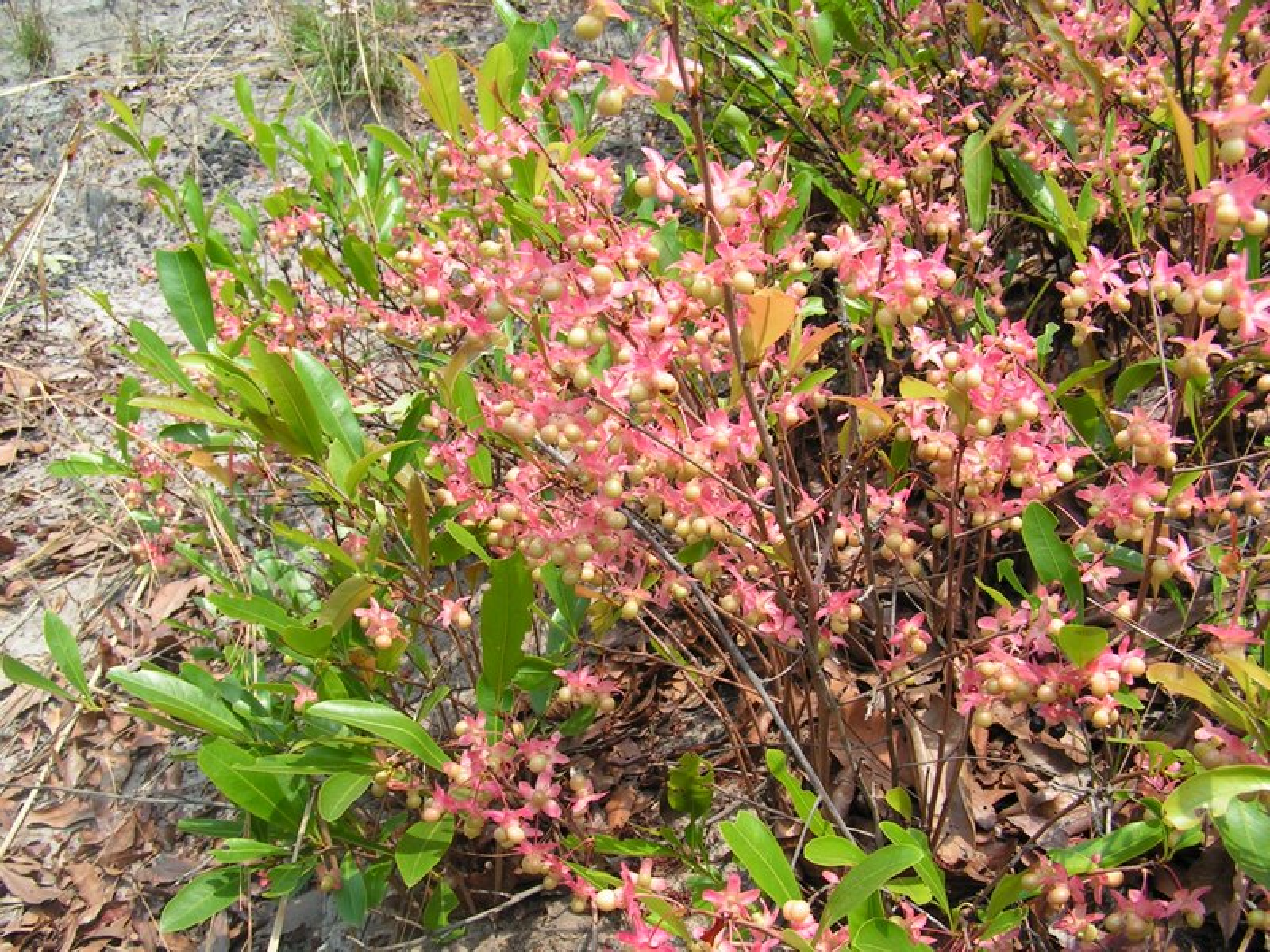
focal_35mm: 38
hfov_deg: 49.0
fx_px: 1394
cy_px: 476
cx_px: 635
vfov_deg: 37.7
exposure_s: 1/200
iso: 50
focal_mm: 6.3
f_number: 4.5
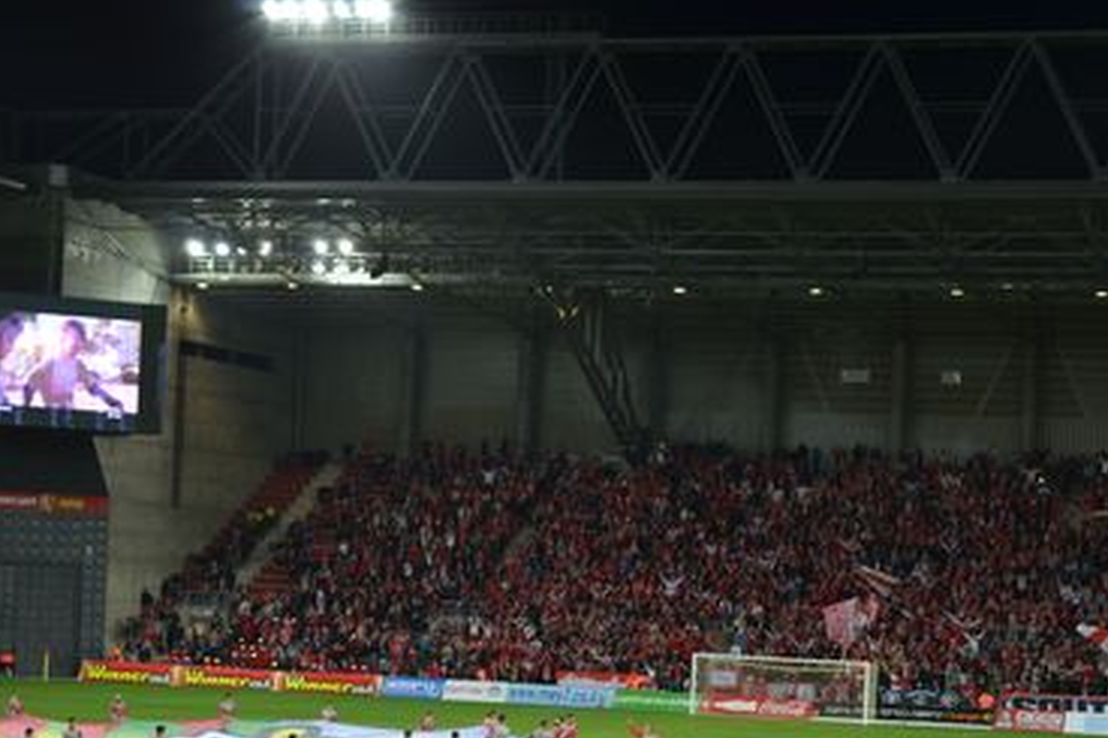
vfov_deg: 13.4
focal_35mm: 102
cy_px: 535
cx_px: 689
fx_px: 3138
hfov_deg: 20.0
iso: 400
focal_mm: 44
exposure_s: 1/100
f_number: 5.3
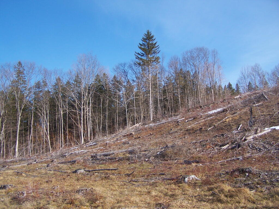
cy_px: 104
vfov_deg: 37.7
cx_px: 140
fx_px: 306
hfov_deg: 49.0
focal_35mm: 38
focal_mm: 6.3
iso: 80
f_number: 2.8
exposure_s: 1/1000
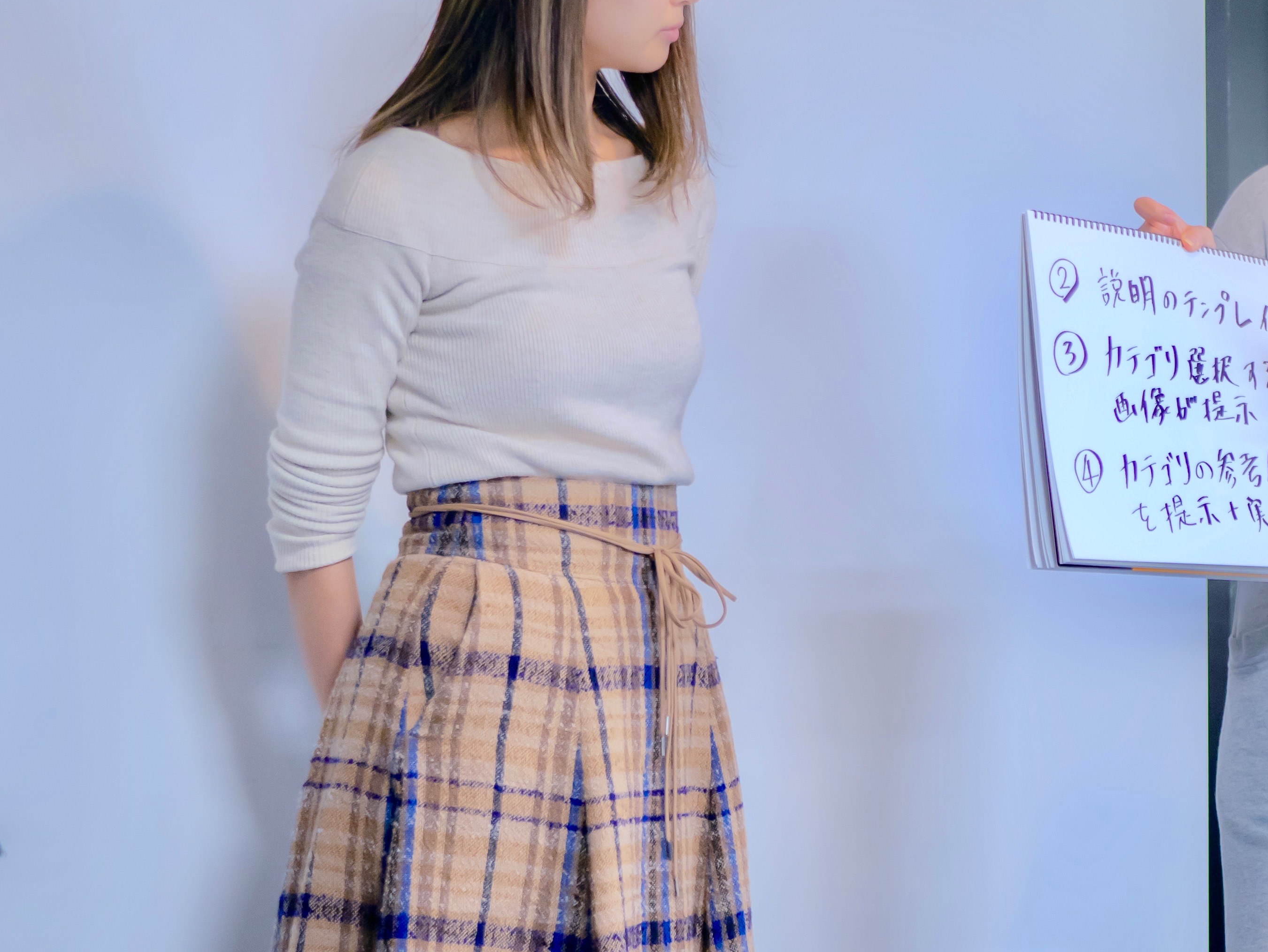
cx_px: 1063
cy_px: 308
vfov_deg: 17.3
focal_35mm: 85
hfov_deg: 22.6
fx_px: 3115
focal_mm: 25
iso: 800
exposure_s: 1/320
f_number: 1.7
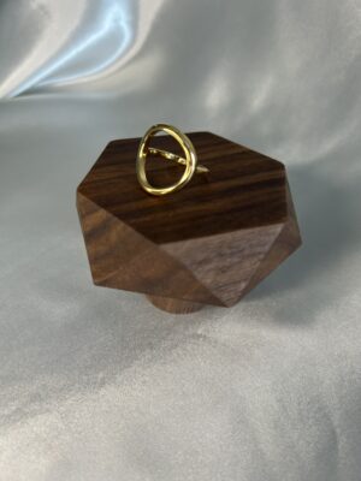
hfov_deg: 53.1
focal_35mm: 26
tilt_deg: -45.7
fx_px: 362
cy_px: 240
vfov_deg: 67.3
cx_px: 180
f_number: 1.5
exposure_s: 1/100
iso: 100
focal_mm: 5.7
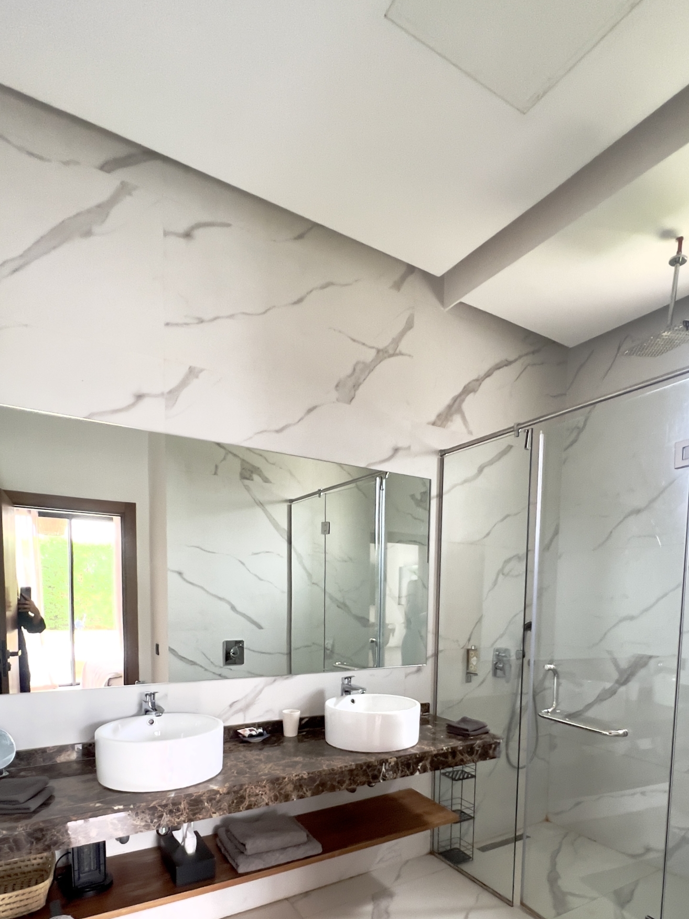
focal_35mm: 19
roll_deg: -1.8
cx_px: 390
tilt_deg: -3.9
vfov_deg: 80.7
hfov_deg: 68.4
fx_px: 504
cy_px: 640
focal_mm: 1.57
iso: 250
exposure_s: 1/60
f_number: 1.8
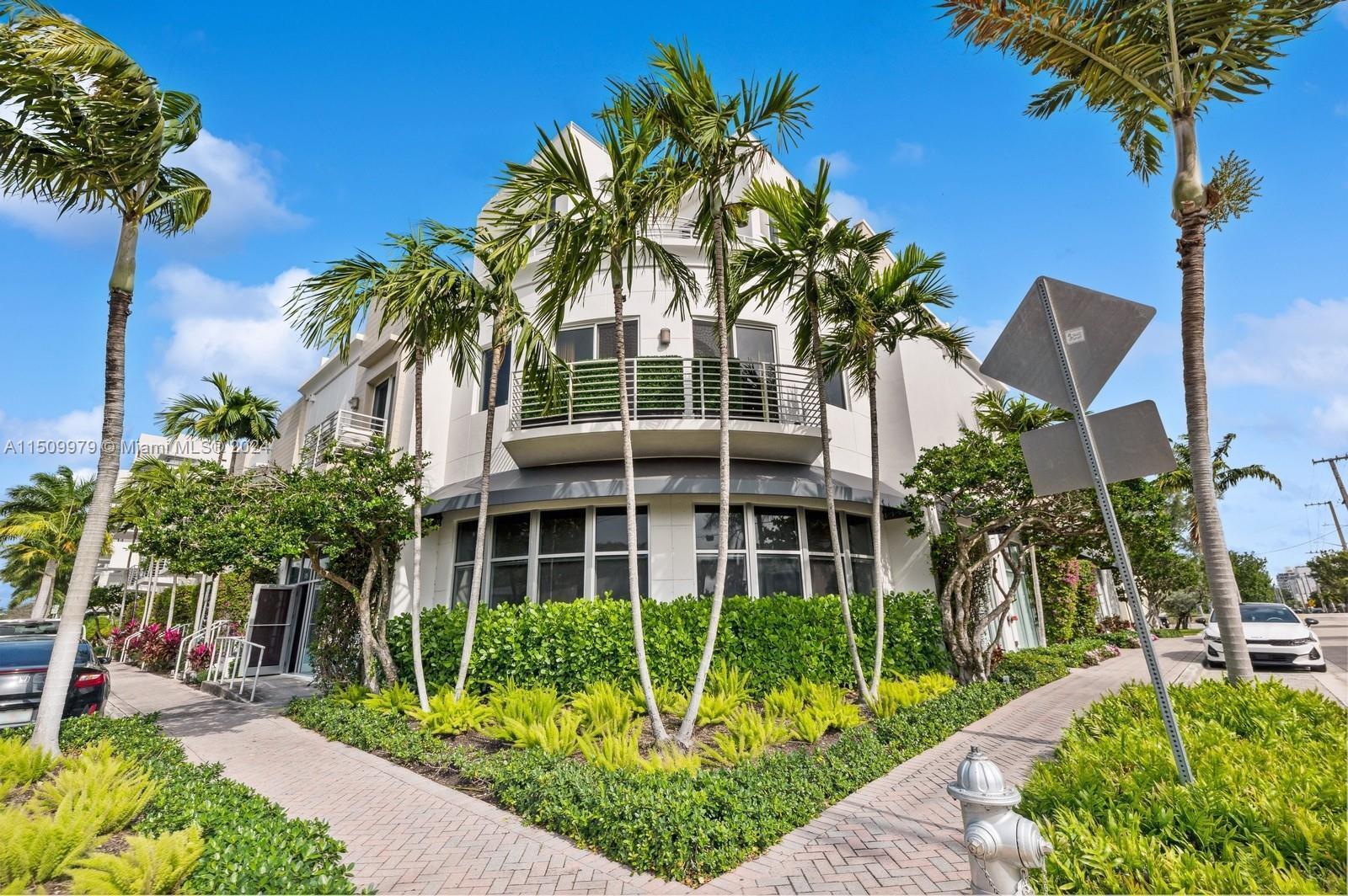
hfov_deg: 96.8
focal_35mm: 16
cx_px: 674
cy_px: 448
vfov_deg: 73.6
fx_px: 599
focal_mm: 16
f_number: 11
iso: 100
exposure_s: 1/160
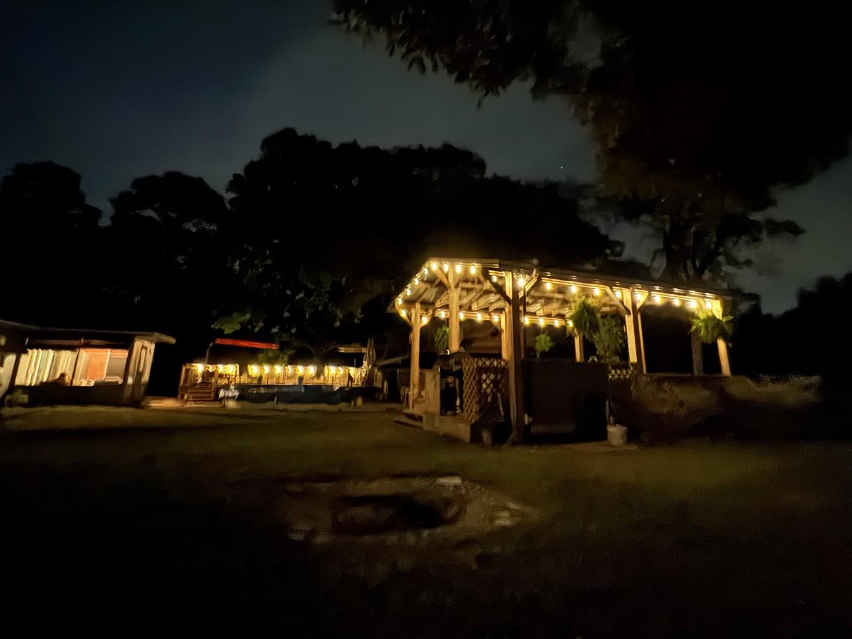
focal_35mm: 17
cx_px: 440
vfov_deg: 74.2
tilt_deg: +13.5
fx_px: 418
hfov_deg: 91.0
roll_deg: -1.2
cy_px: 269
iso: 5000
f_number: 2.2
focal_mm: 2.22
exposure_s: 1/2
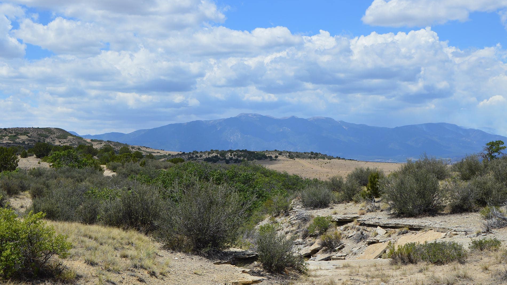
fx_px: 726
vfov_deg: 22.2
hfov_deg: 38.5
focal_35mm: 54
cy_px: 157
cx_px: 256
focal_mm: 34
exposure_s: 1/500
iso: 280
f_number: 11
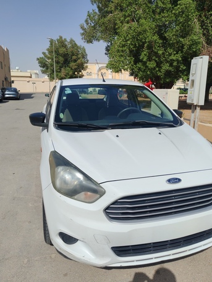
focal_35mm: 27
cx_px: 106
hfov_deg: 51.4
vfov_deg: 65.3
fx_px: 220
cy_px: 141
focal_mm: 5.52
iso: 50
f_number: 1.95
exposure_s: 1/3700
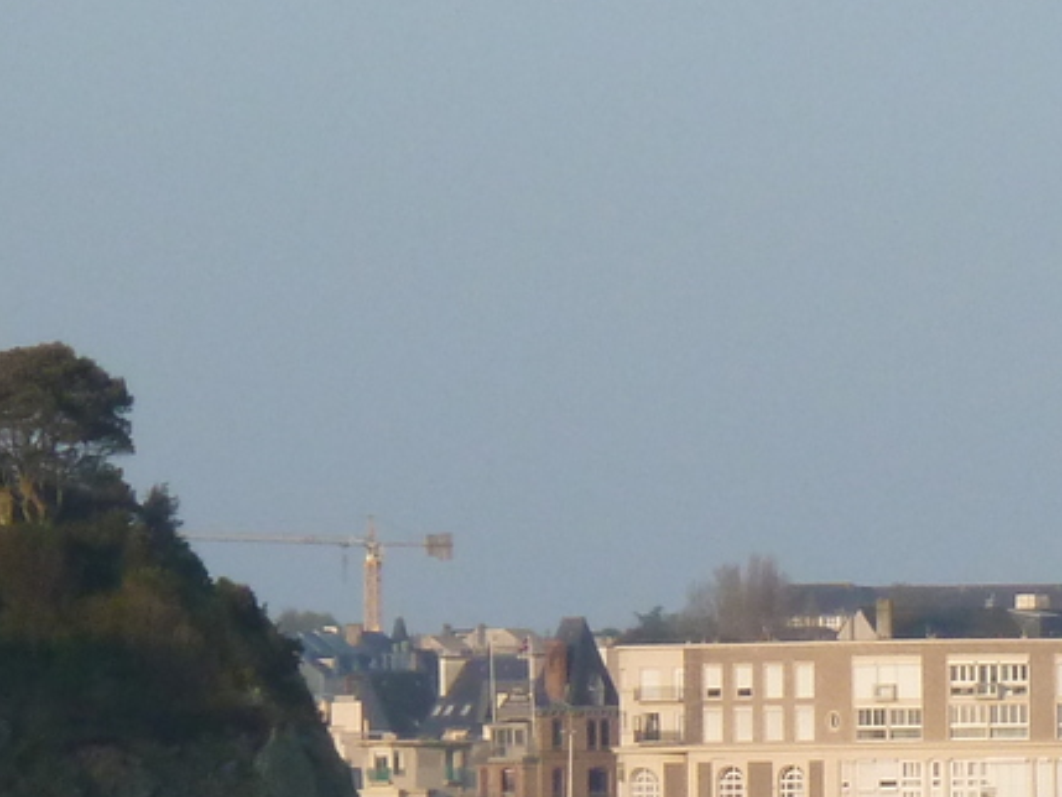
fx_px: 18075
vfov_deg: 2.5
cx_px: 1938
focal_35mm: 589
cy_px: 874
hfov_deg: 3.3
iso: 160
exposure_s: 1/500
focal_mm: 25.9
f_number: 4.5
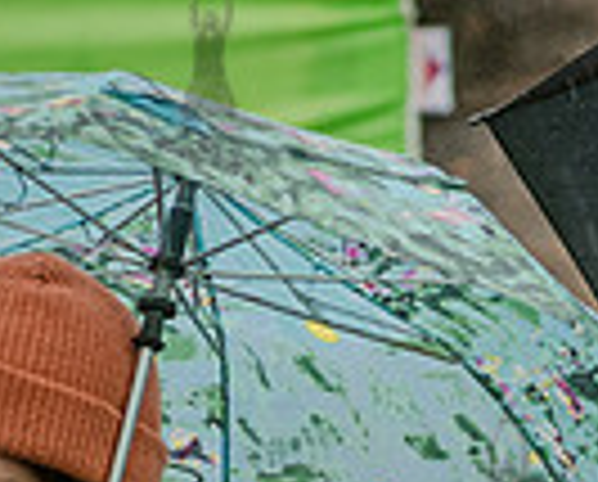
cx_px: 1185
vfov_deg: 2.2
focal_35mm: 690
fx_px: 12239
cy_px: 830
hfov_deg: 2.8
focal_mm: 145
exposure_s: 1/320
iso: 640
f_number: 5.6
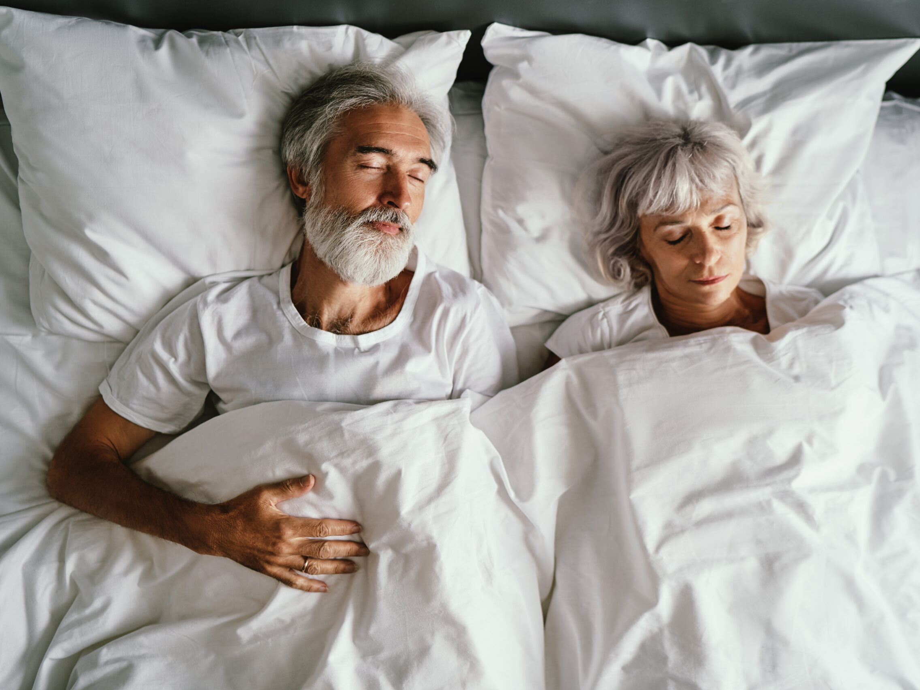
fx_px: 1010
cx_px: 467
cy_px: 344
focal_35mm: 38
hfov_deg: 49.0
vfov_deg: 37.7
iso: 100
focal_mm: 35
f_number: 1.8
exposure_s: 1/60
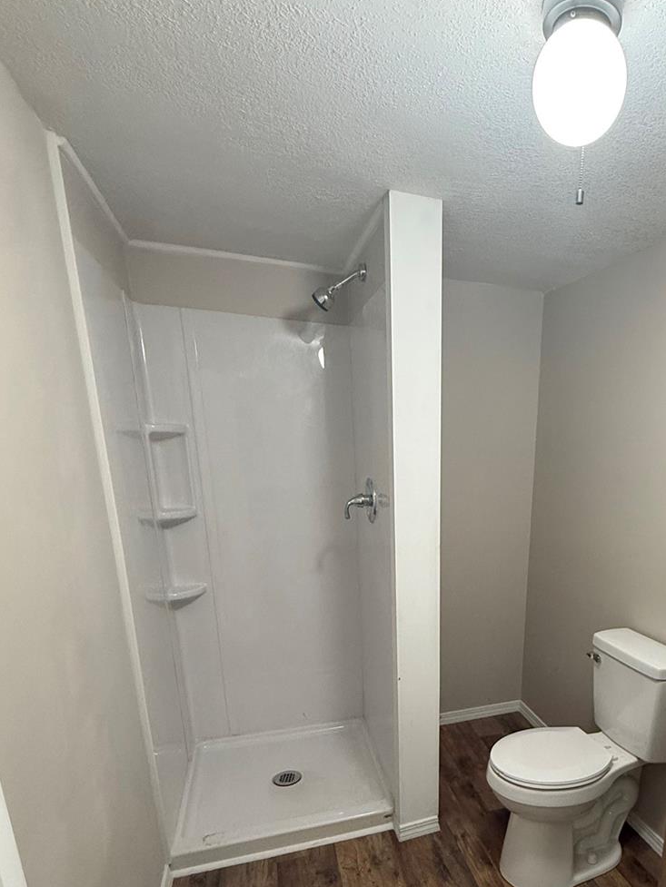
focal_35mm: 22
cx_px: 493
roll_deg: -2.2
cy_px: 618
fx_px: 564
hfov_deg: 58.2
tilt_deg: -16.0
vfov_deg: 73.1
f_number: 2.2
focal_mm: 2.22
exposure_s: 1/60
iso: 400
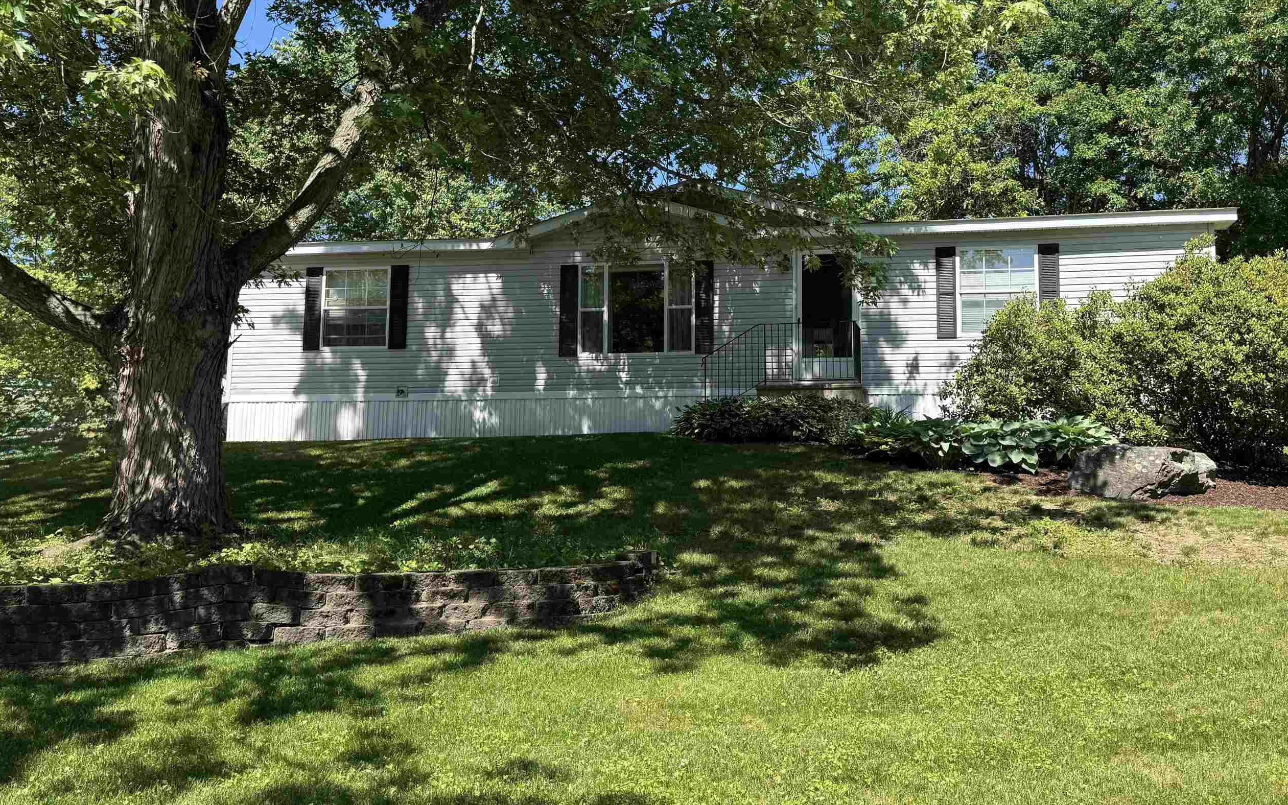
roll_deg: -0.3
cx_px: 750
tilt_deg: +6.8
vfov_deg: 40.5
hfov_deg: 60.9
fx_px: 1088
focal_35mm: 31
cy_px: 355
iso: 80
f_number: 1.78
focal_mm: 6.76
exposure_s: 1/1597
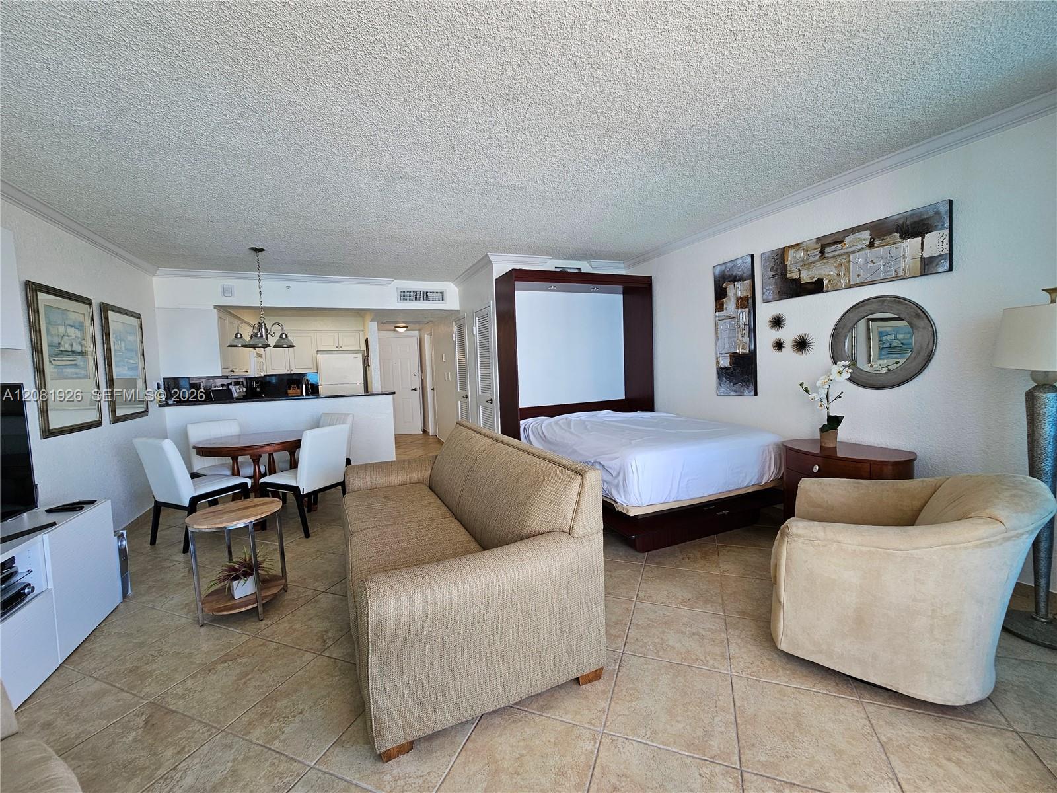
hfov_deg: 106.2
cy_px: 396
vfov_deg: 89.9
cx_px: 528
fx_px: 397
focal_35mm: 13
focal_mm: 2.2
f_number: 2.2
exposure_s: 1/134
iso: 50
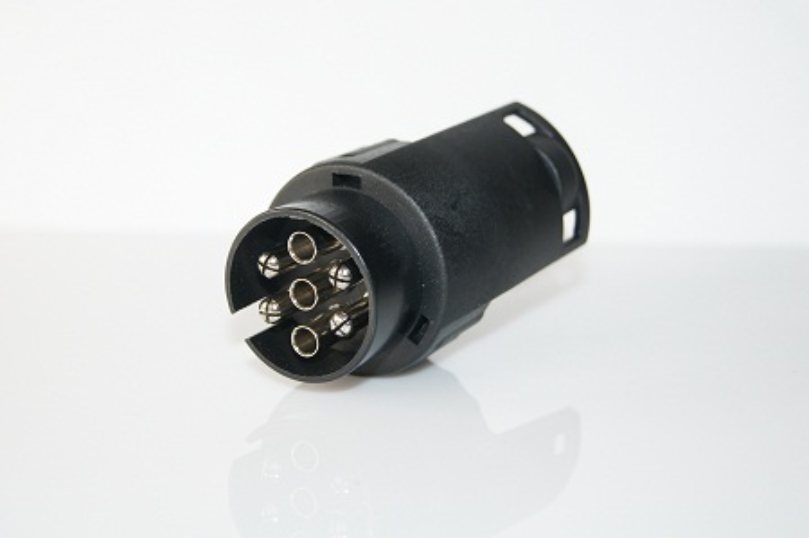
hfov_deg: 27.0
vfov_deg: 18.1
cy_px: 269
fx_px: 1684
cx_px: 404
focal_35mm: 75
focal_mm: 50
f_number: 5.6
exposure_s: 1/160
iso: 400
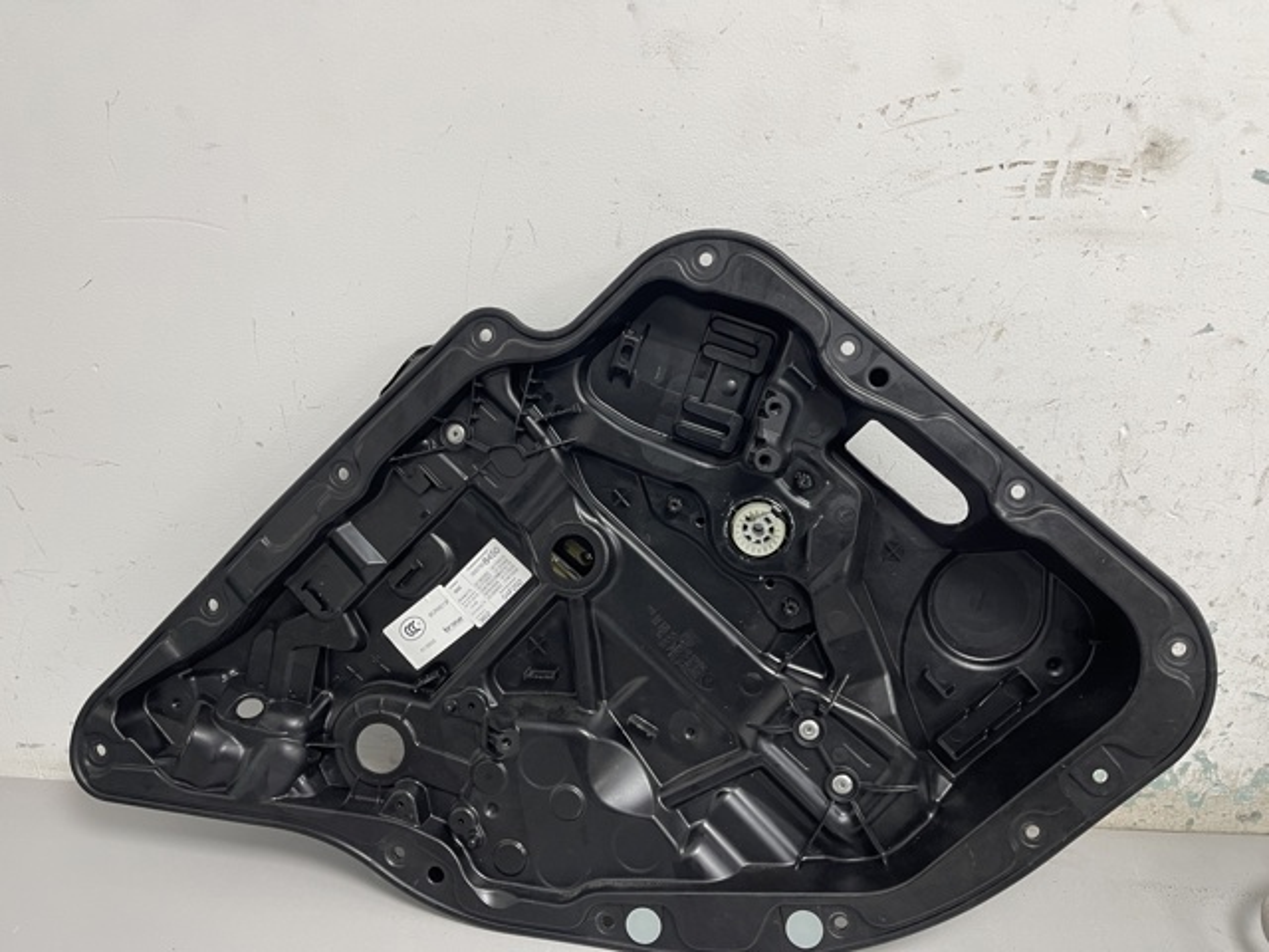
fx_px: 916
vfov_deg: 54.9
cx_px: 634
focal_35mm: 25
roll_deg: +0.0
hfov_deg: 69.4
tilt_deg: -19.2
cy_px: 476
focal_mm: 5.1
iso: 80
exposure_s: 1/50
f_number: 1.6
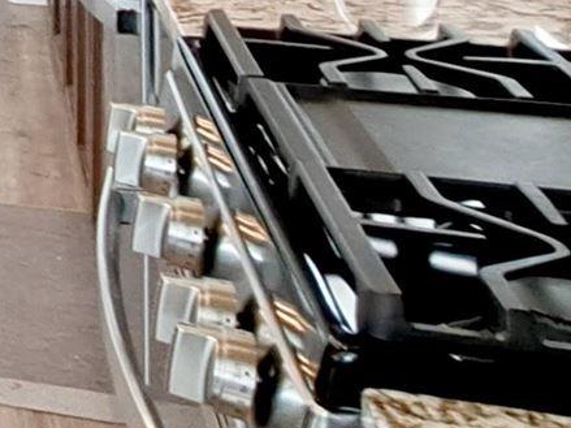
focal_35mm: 91
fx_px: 1501
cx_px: -947
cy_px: -355
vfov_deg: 14.2
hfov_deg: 13.1
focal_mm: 1.74
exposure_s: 1/40
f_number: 2.2
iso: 80
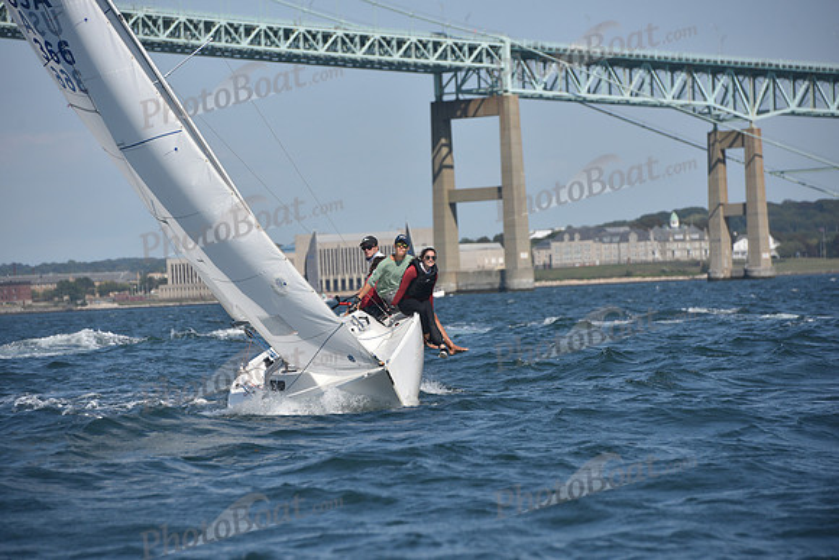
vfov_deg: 6.9
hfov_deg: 10.3
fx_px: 4662
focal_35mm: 200
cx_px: 420
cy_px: 280
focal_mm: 200
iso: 250
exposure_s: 1/1000
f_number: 5.6
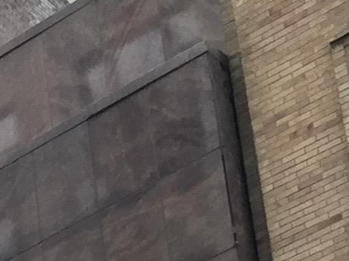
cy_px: 872
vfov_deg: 6.4
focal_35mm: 204
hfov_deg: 8.7
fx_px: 2057
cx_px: -532
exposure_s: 1/121
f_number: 2.2
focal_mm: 4.15
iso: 32
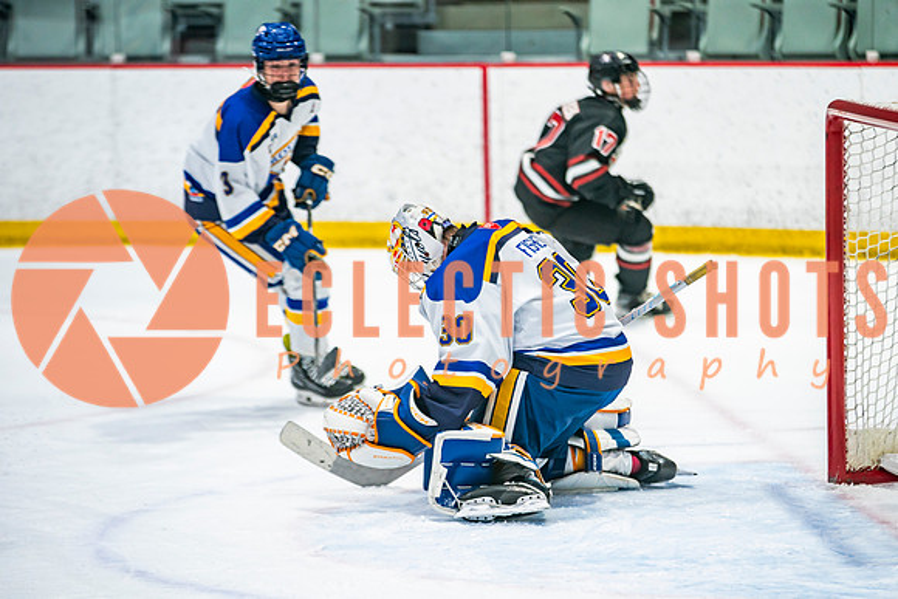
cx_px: 511
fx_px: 4940
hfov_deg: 10.4
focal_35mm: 198
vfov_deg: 6.9
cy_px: 353
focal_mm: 168
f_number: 3.2
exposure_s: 1/640
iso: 640
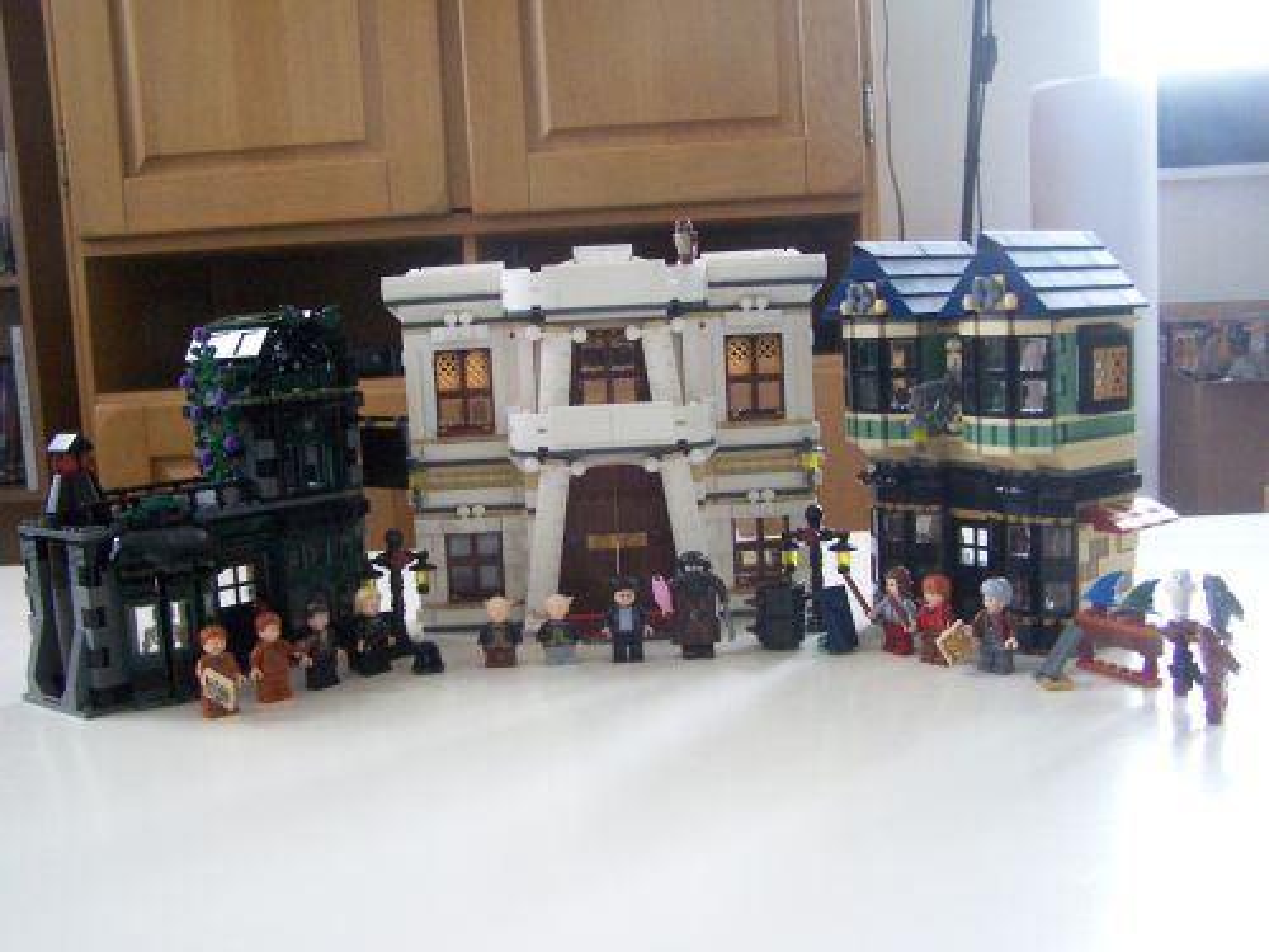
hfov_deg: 49.0
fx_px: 1393
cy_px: 476
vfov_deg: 37.7
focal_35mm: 38
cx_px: 634
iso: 400
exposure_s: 1/45
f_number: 3.2
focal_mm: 6.3
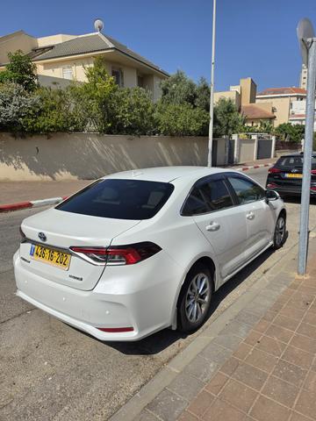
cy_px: 210
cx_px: 158
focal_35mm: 23
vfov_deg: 73.9
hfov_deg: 58.9
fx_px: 280
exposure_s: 1/7939
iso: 40
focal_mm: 6.5
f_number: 1.4
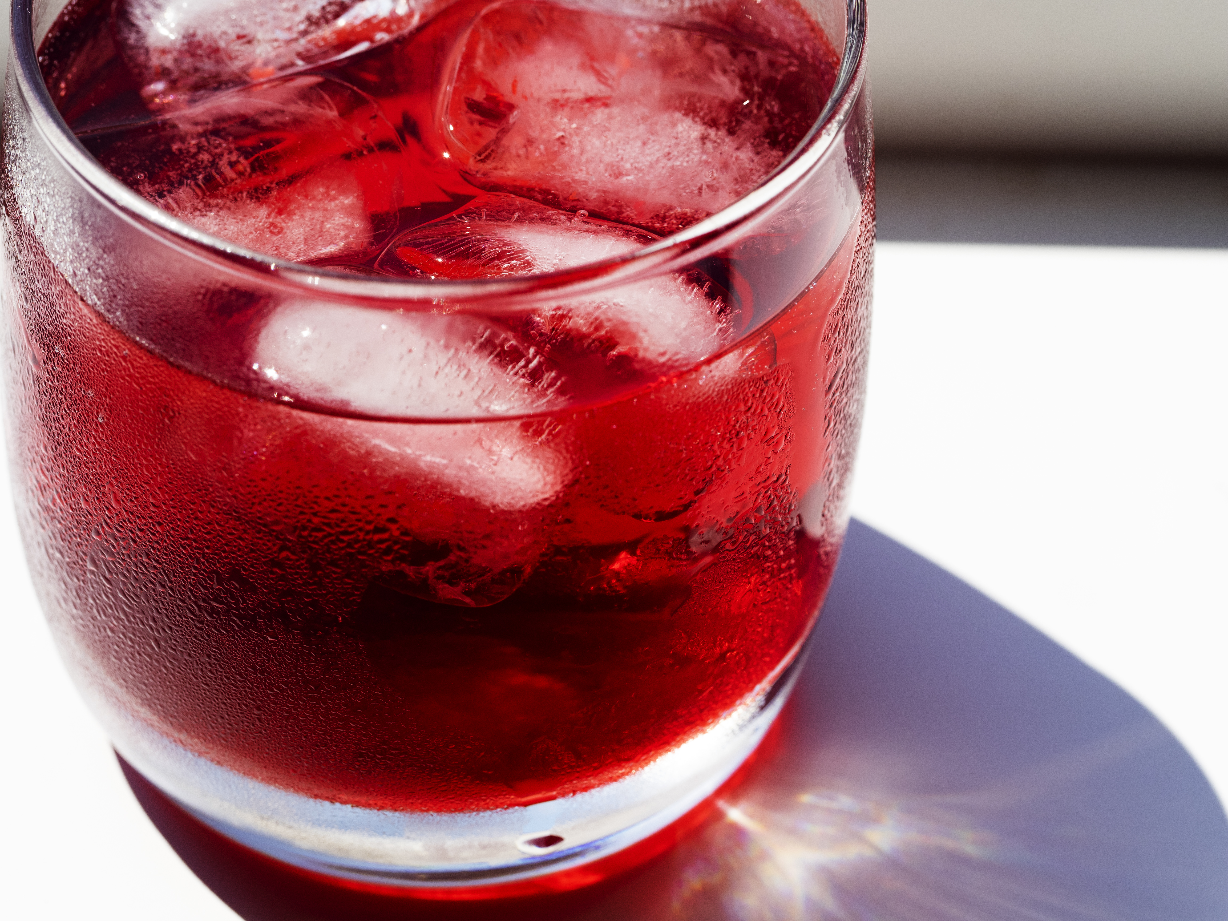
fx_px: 4257
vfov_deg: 12.3
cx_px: 614
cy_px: 460
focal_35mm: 120
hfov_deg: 16.4
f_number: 6.3
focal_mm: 60
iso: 200
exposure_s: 1/500
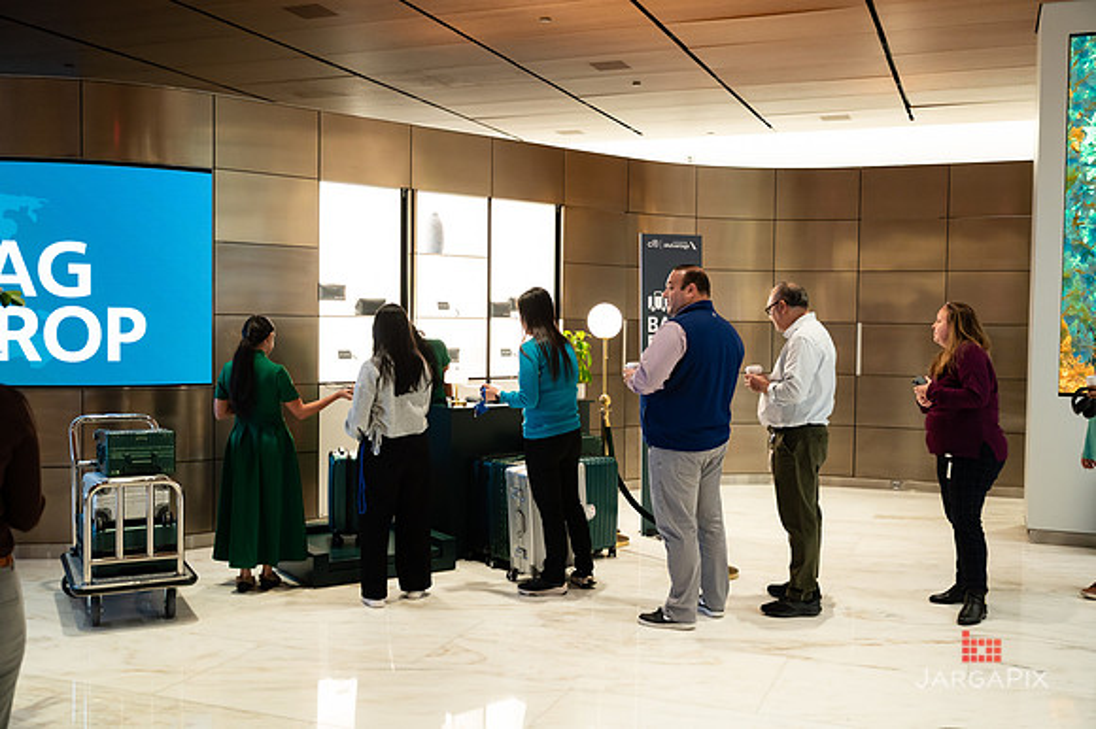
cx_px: 548
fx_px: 1065
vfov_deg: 37.8
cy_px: 364
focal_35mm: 35
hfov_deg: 54.5
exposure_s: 1/200
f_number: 3.2
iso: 800
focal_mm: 34.5
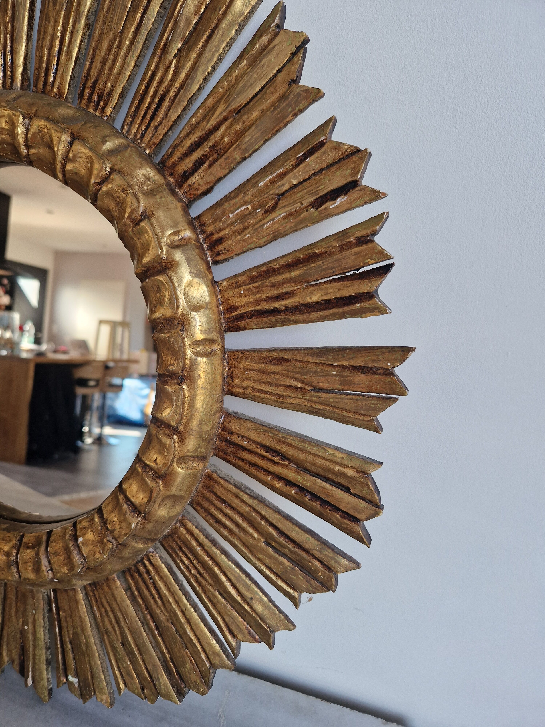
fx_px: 483
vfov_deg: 73.9
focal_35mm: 23
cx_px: 272
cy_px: 364
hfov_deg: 58.9
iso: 160
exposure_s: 1/180
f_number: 1.8
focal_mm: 5.4
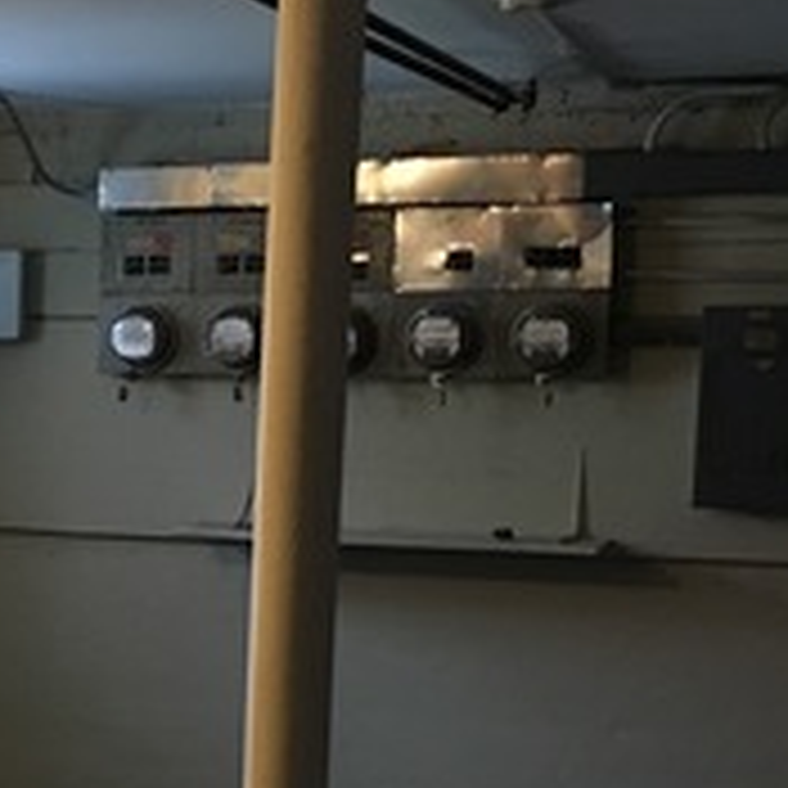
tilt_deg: -5.8
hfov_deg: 17.1
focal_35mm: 94
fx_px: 2421
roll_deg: +0.0
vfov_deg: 18.3
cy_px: 630
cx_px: -306
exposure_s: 1/24
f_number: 2.2
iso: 200
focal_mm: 4.15
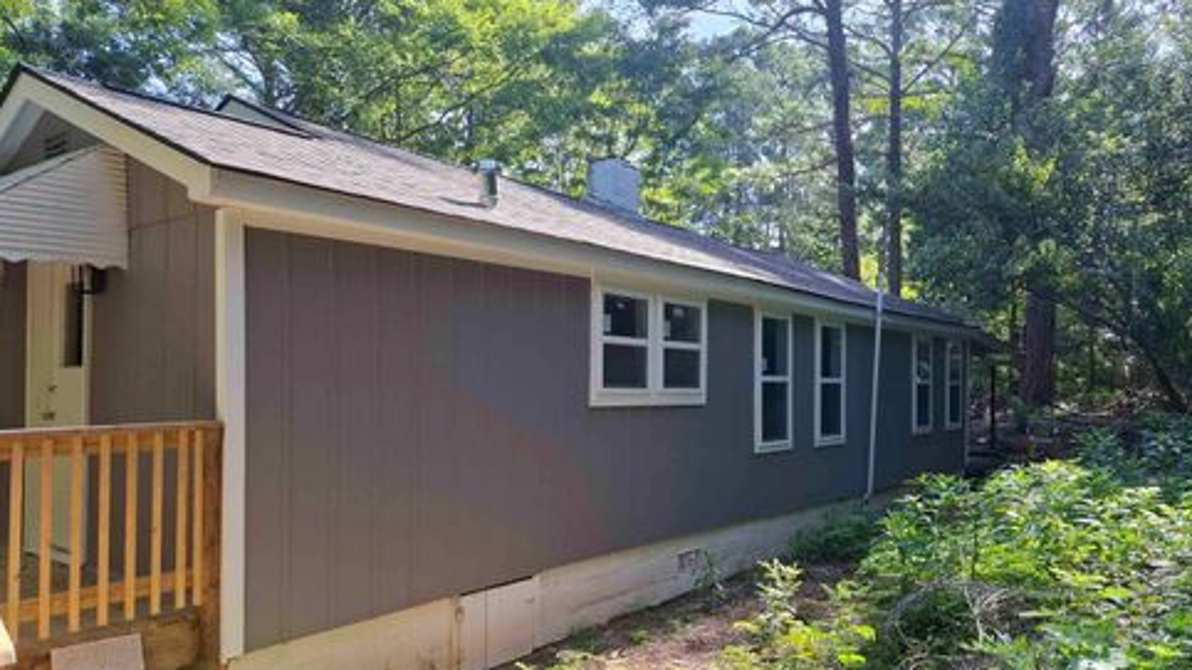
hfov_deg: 71.9
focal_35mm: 26
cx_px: 616
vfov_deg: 44.3
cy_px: 377
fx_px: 822
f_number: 1.8
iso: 50
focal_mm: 5.54
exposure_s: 1/397
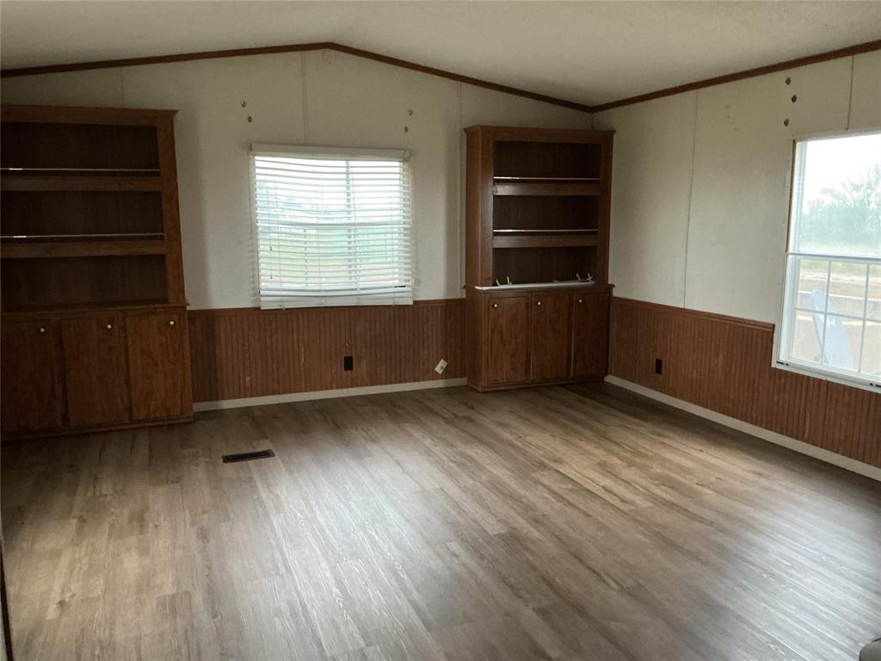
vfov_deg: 48.2
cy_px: 330
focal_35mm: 29
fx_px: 738
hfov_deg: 61.7
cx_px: 440
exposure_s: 1/30
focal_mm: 3
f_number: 1.8
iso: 500
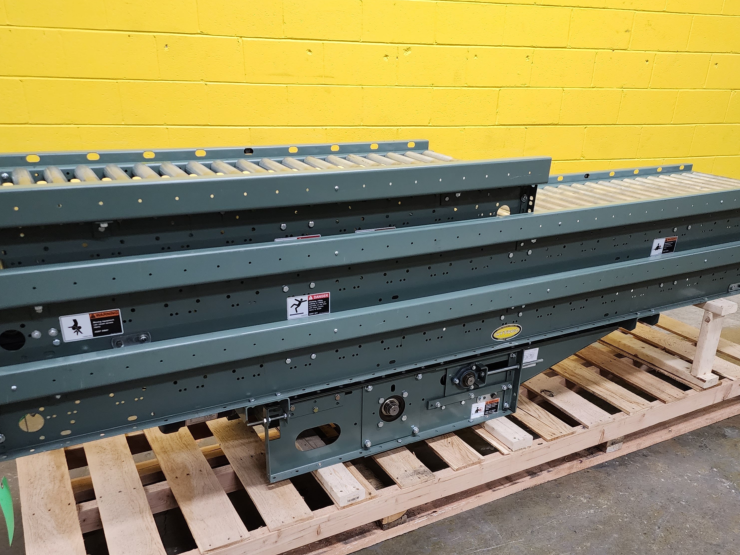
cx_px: 387
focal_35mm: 31
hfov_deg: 58.3
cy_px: 368
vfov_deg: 44.8
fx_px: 663
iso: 800
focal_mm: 6.4
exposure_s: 1/120
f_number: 1.8
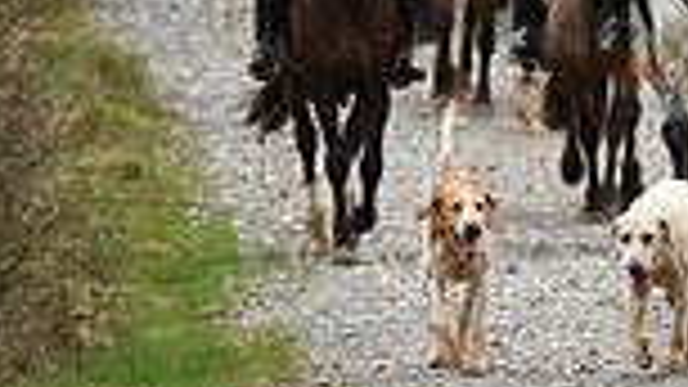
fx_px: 11619
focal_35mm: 637
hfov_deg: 3.4
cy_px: -189
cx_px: 1183
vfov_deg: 1.9
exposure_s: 1/1250
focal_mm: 160
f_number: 4.5
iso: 1800
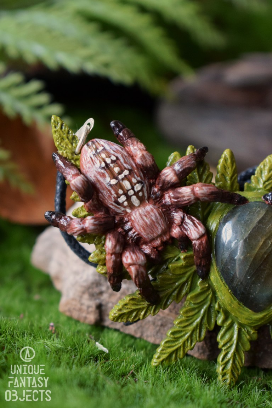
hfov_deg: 16.6
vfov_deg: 24.6
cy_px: 204
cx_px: 136
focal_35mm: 82
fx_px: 935
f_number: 5.6
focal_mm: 55
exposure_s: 1/60
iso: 2000
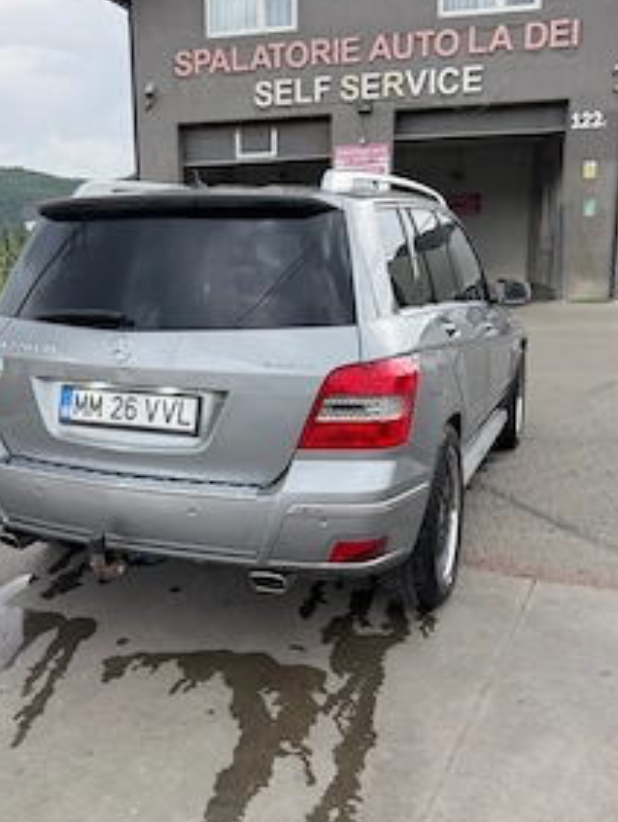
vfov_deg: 53.9
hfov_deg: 41.5
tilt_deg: -9.8
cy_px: 423
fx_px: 808
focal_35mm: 34
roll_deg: +0.6
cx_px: 227
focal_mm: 6.76
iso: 160
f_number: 1.78
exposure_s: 1/222
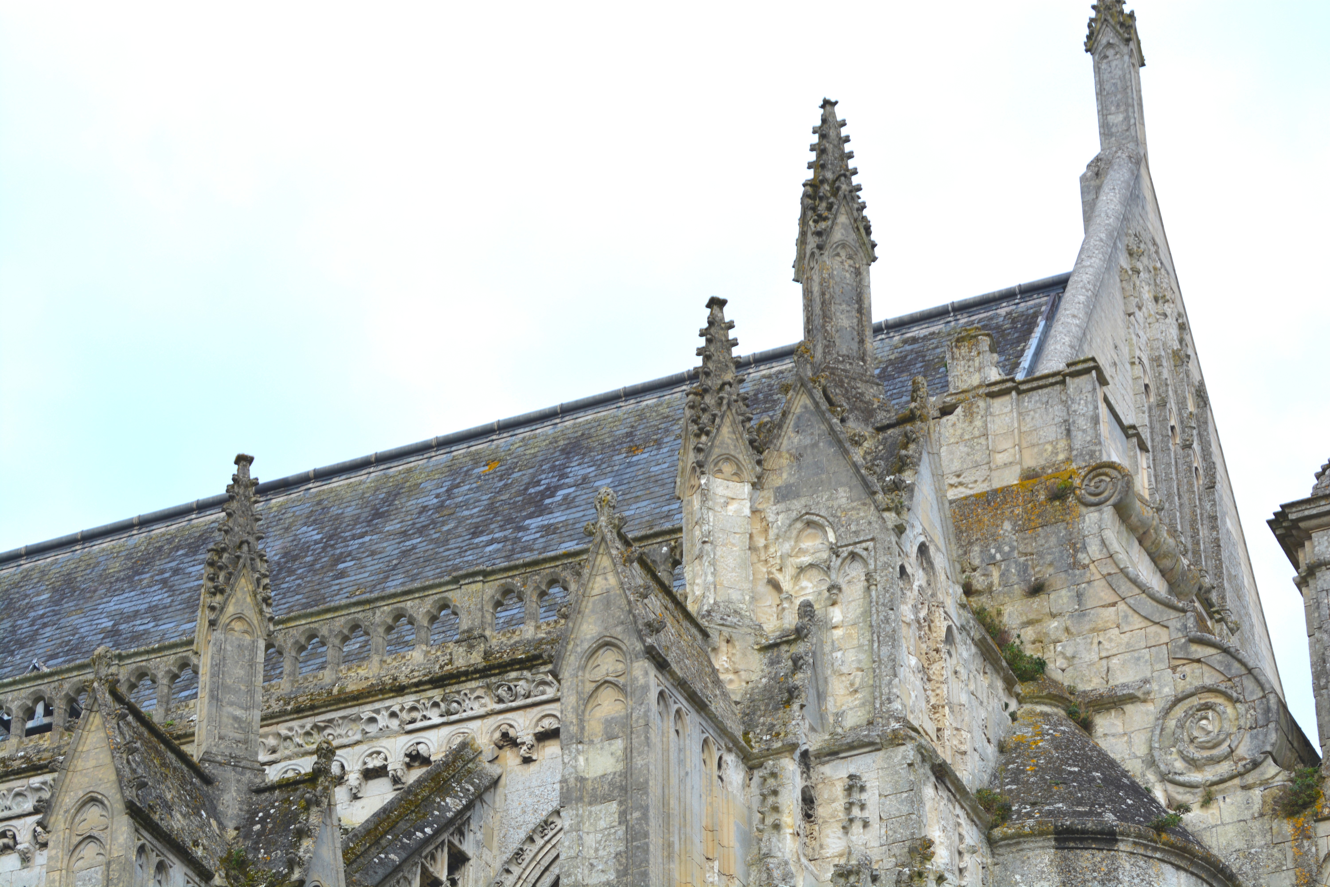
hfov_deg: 19.5
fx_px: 3879
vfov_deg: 13.0
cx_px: 665
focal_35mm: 105
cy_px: 444
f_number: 8
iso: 100
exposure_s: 1/125
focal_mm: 70
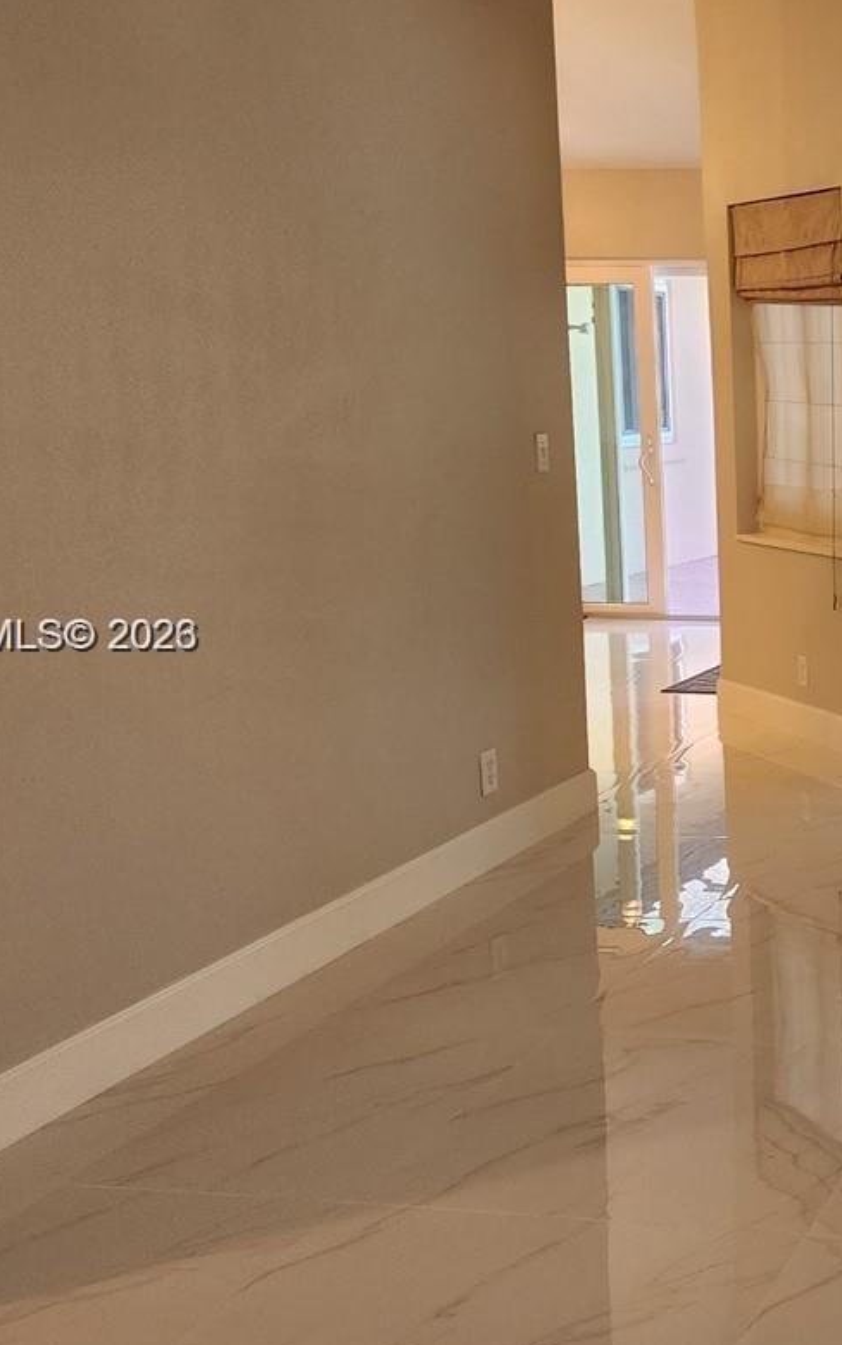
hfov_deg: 23.4
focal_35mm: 50
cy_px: 638
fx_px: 1834
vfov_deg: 40.3
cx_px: 1040
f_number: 1.8
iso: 250
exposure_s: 1/120
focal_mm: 6.4
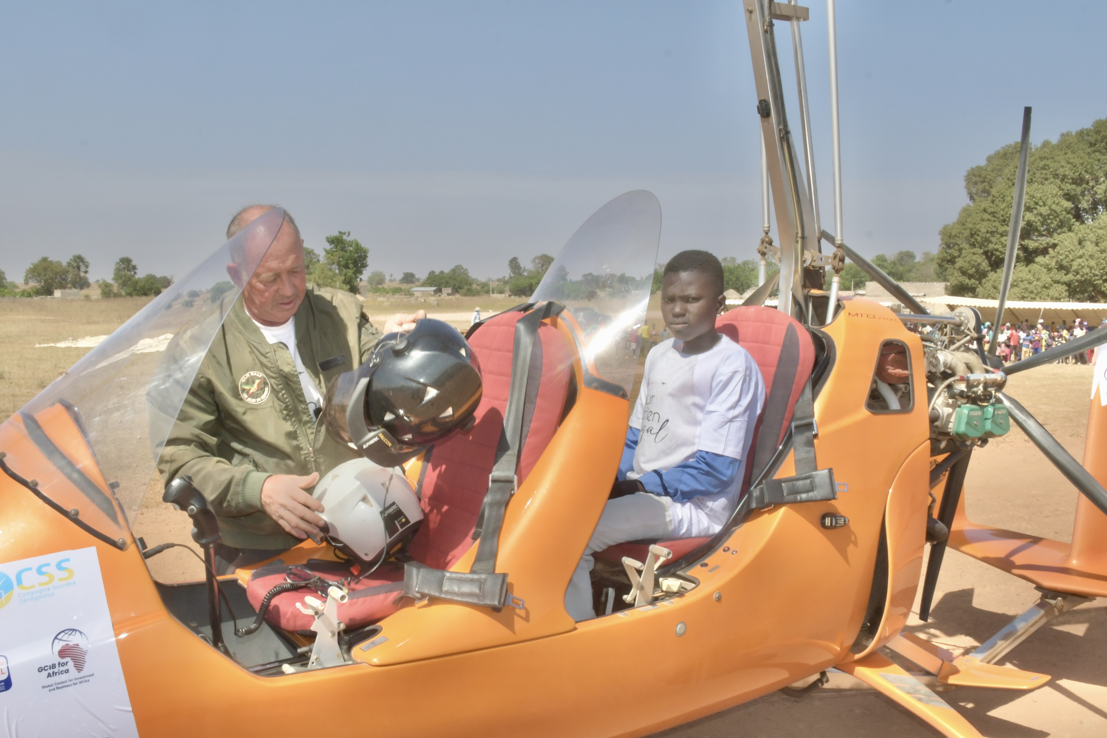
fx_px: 1107
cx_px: 554
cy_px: 369
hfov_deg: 53.1
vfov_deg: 36.9
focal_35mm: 36
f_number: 22
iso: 320
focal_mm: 18
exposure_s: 1/250
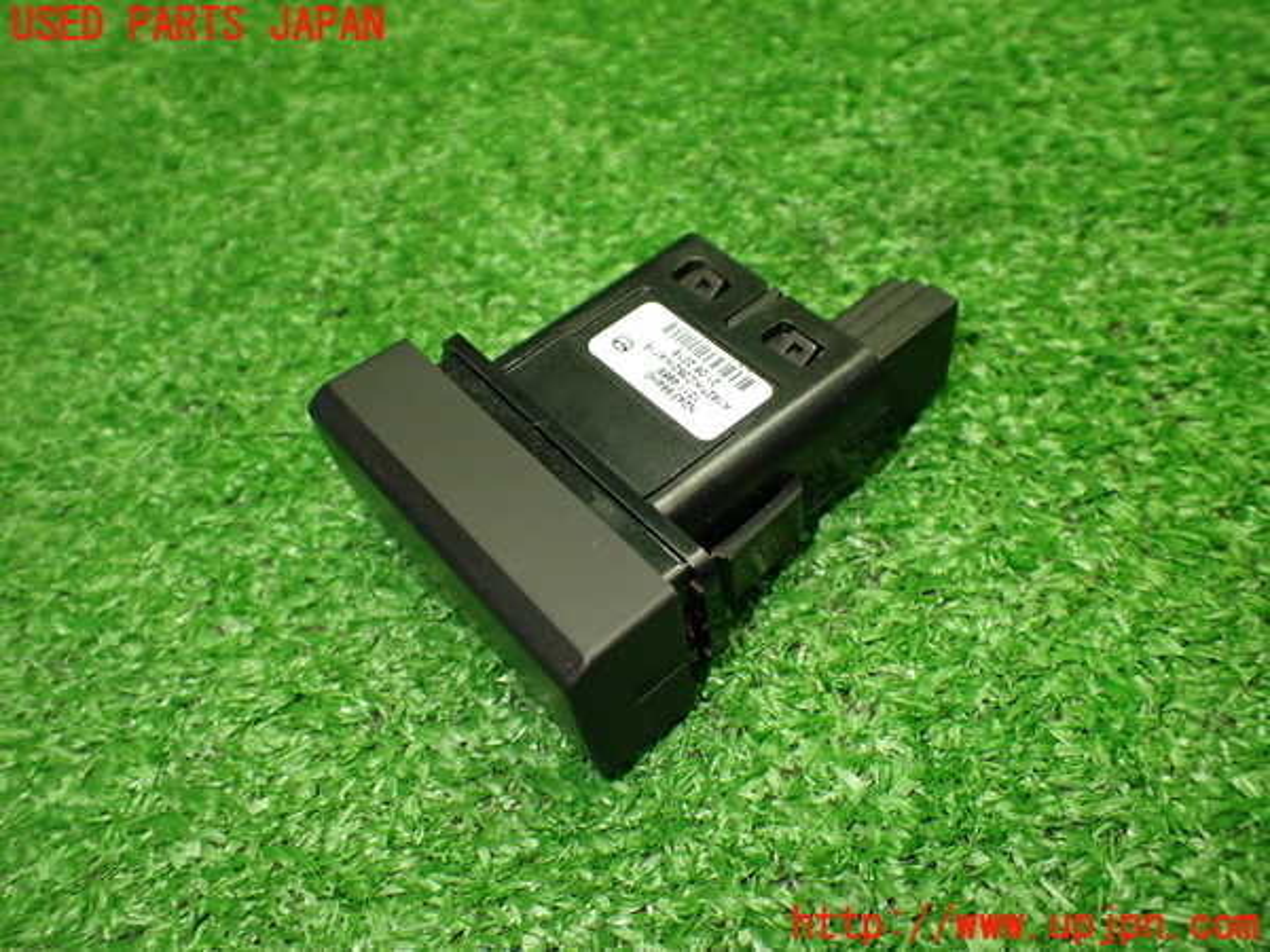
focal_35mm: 30
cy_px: 476
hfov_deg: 60.0
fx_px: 1101
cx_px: 635
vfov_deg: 46.8
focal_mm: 5.4
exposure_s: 1/125
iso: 500
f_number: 2.3
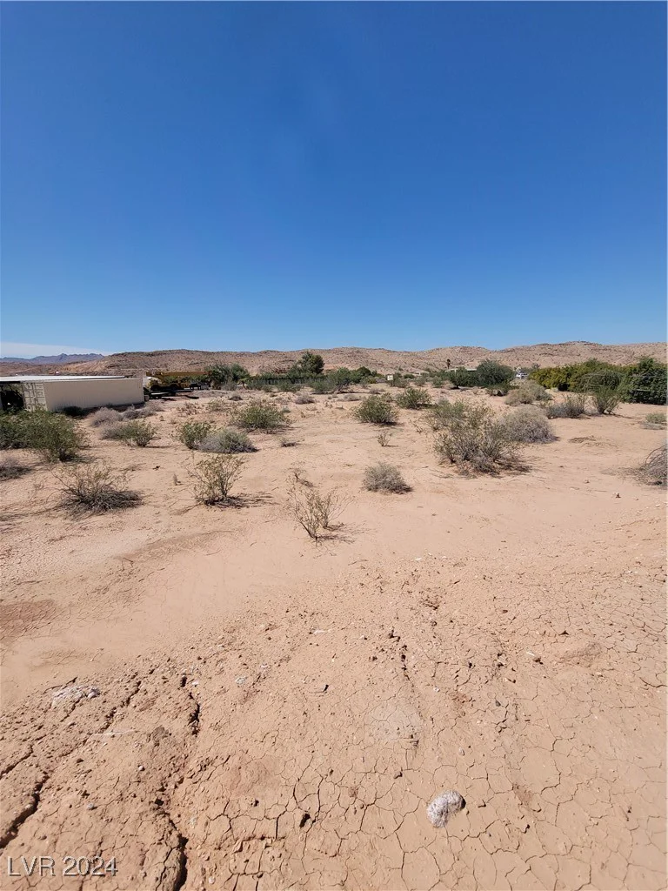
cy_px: 446
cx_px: 334
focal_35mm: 13
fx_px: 334
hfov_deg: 89.9
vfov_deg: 106.2
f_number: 2.2
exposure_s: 1/2686
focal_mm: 2.2
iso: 50
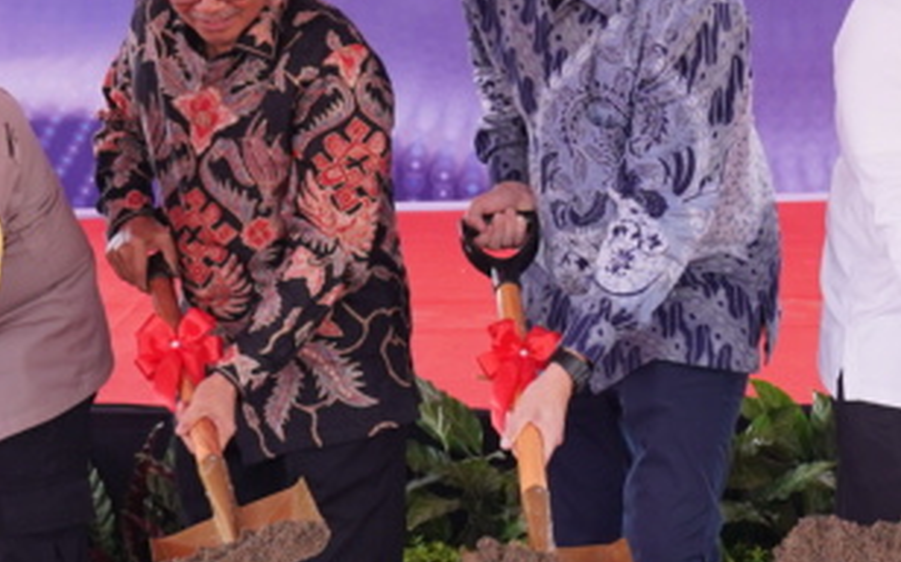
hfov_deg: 12.5
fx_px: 4073
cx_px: 766
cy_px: -129
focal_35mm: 166
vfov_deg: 7.8
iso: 320
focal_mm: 31
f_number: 3.5
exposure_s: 1/250
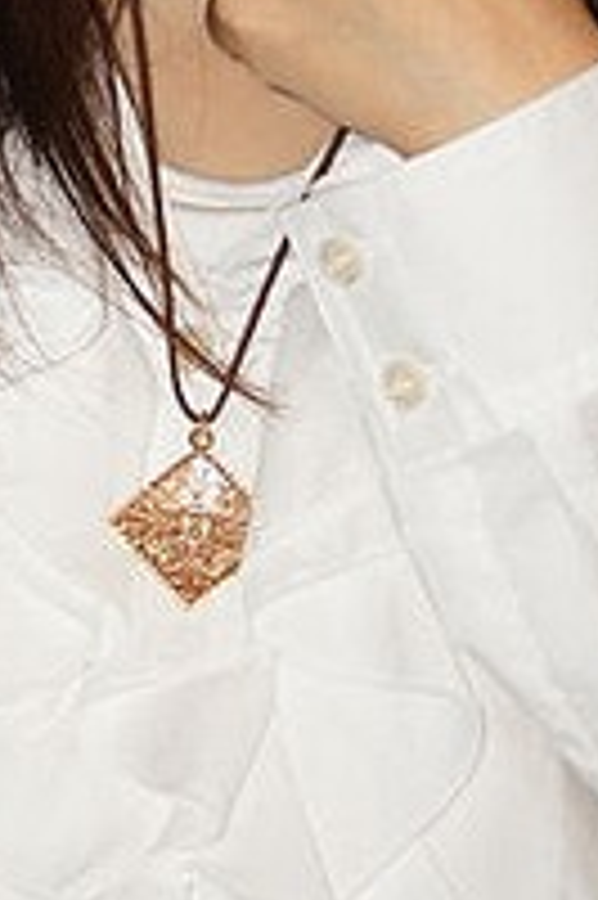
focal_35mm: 359
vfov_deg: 5.7
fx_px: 8950
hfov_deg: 3.8
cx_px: -182
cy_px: -281
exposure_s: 1/125
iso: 400
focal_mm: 75
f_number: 4.5
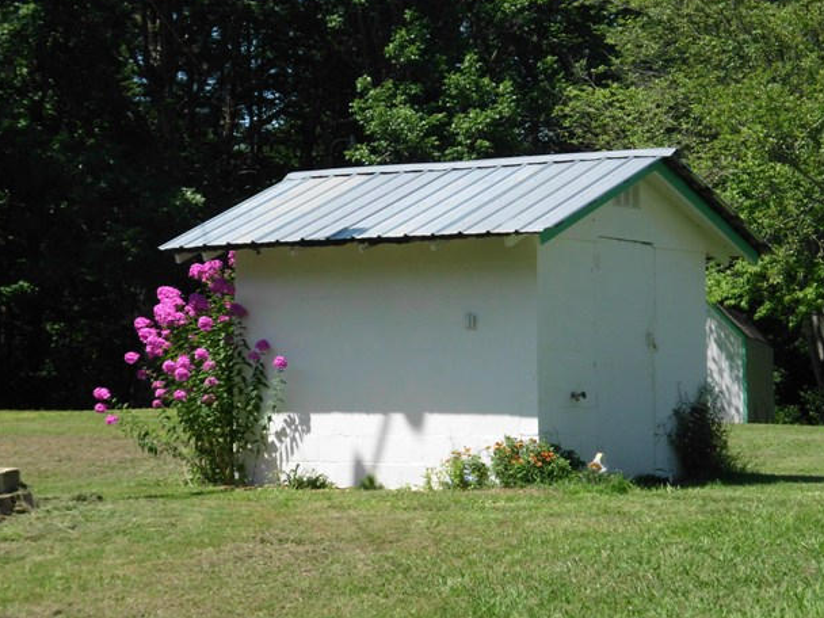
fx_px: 2285
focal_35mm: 96
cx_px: 450
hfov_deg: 20.4
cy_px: 267
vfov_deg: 15.4
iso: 100
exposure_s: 1/94
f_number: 12.6
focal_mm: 13.13
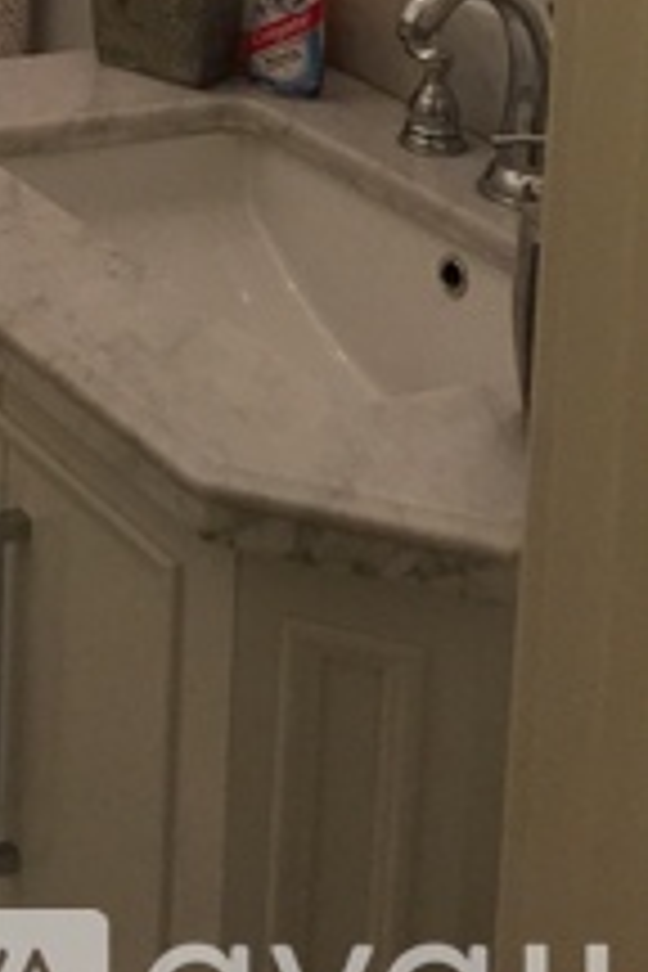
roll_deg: -1.1
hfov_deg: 13.4
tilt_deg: -8.5
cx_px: -468
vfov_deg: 19.5
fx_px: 2511
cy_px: -412
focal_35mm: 93
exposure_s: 1/30
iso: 100
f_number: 2.2
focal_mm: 4.15
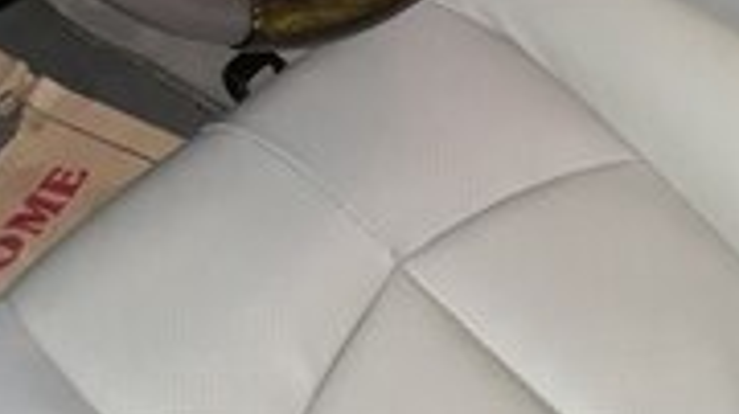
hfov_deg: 26.2
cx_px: 398
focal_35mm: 81
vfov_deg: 14.1
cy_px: -184
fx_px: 1586
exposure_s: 1/20
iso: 160
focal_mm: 3.6
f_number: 1.9
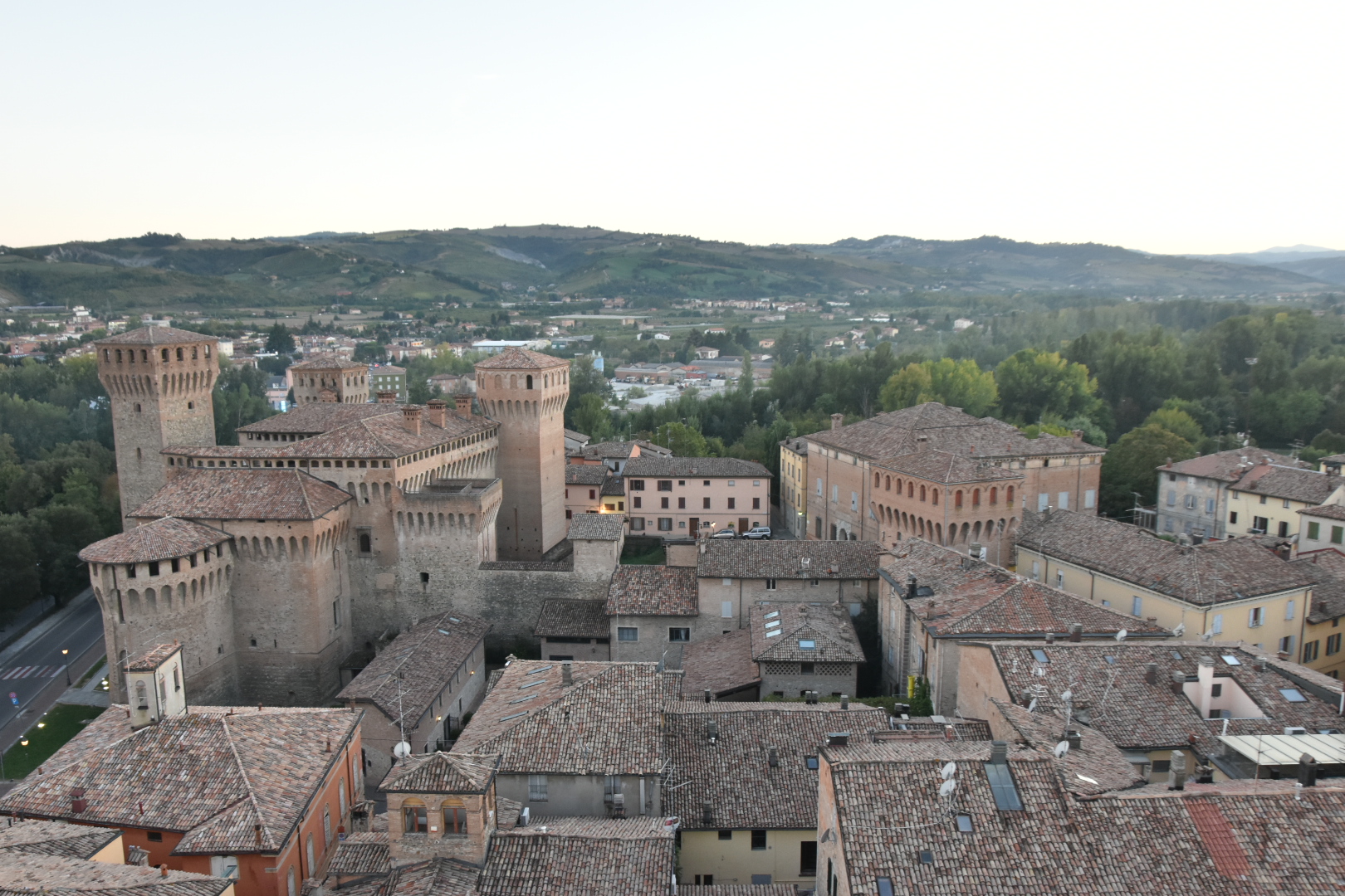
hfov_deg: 67.4
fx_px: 1009
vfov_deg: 47.9
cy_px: 448
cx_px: 672
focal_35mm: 27
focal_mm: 18
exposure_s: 1/50
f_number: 7.1
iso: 1000
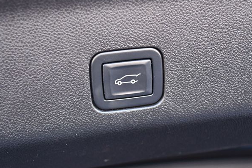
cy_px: 85
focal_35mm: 56
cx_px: 119
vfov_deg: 24.2
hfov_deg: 35.6
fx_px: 392
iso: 1000
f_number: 4.2
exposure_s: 1/125
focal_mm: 26
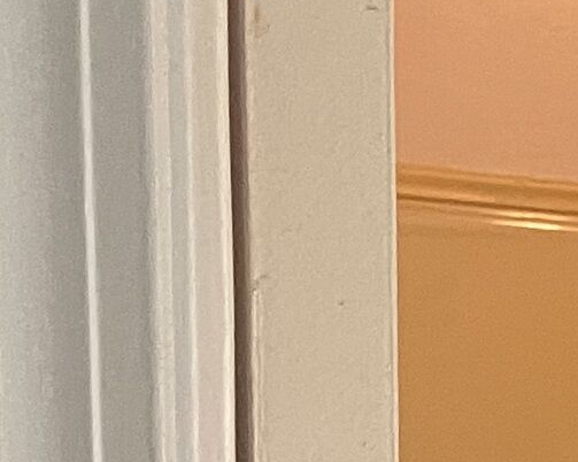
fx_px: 2548
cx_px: 1140
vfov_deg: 9.3
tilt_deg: -10.0
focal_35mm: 149
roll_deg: -2.3
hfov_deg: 11.7
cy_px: 1108
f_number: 1.6
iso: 320
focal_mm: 5.1
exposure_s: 1/60
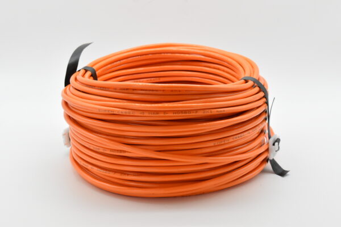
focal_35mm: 82
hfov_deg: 24.6
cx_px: 170
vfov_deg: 16.6
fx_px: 781
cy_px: 114
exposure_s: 1/800
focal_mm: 55
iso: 1600
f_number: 8
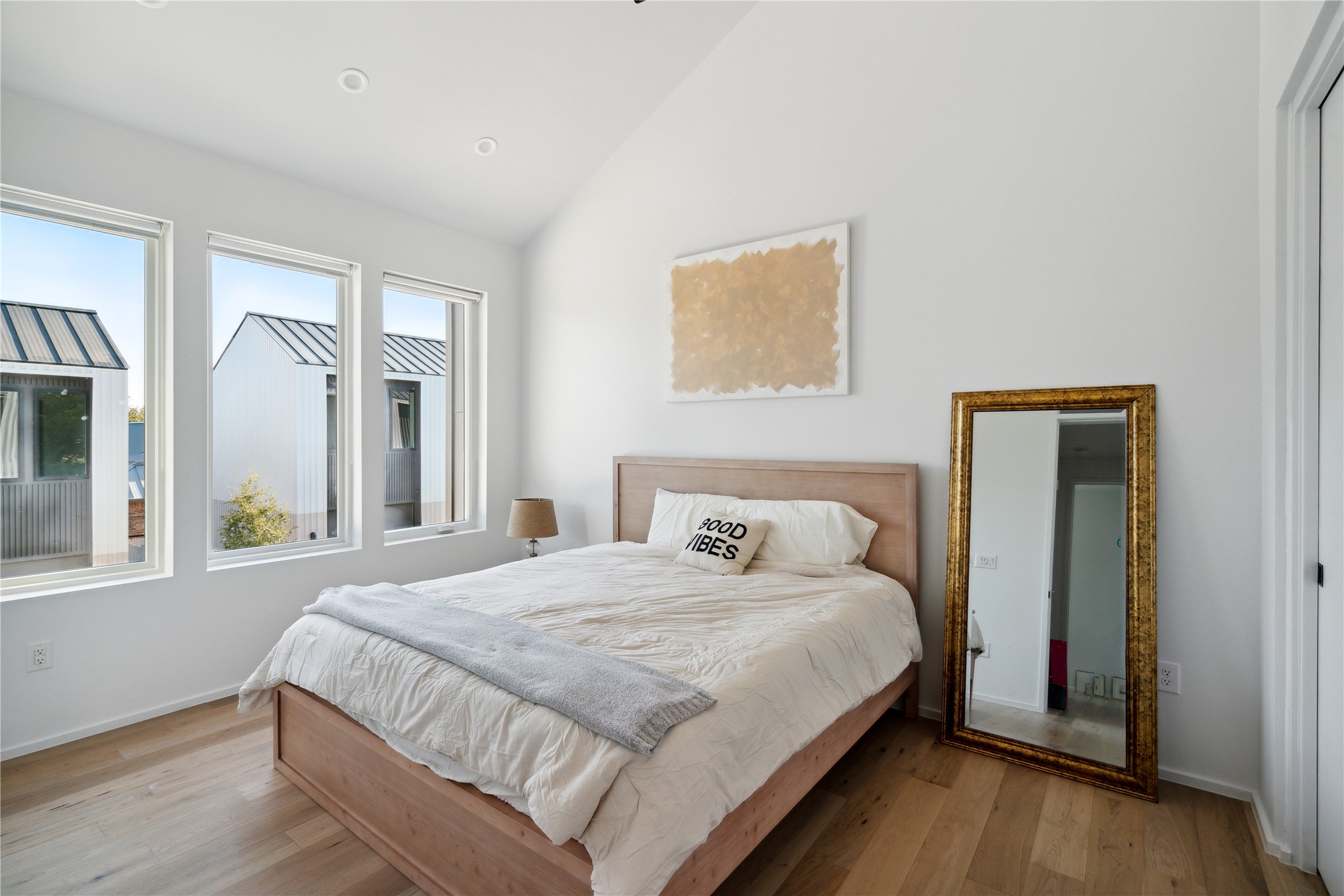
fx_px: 597
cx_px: 672
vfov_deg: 73.8
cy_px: 448
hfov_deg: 96.7
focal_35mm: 16
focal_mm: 16
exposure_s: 1/25
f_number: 8
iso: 800
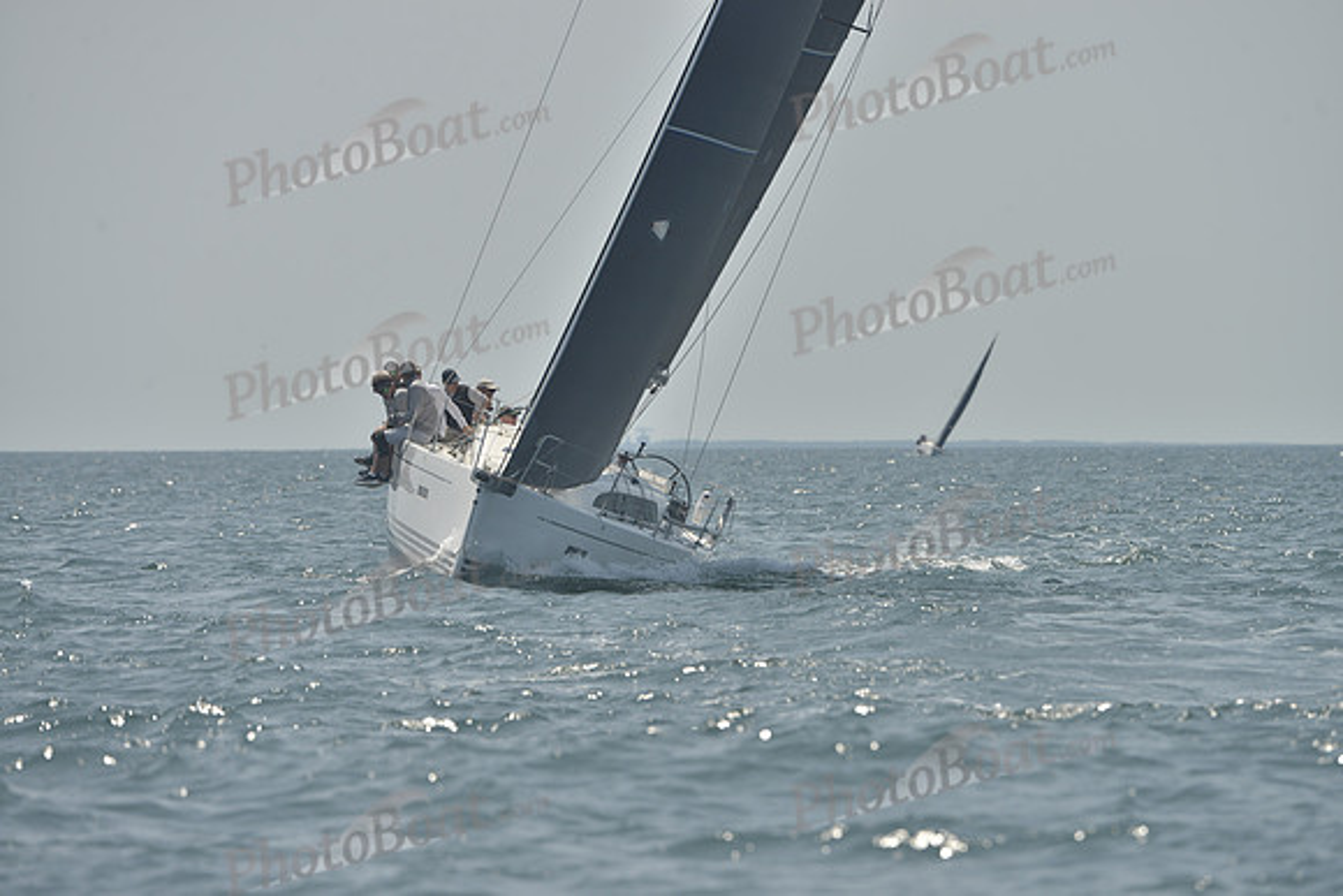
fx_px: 8955
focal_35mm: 240
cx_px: 672
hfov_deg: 8.6
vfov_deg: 5.7
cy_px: 448
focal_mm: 240
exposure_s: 1/1250
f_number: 8
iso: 280
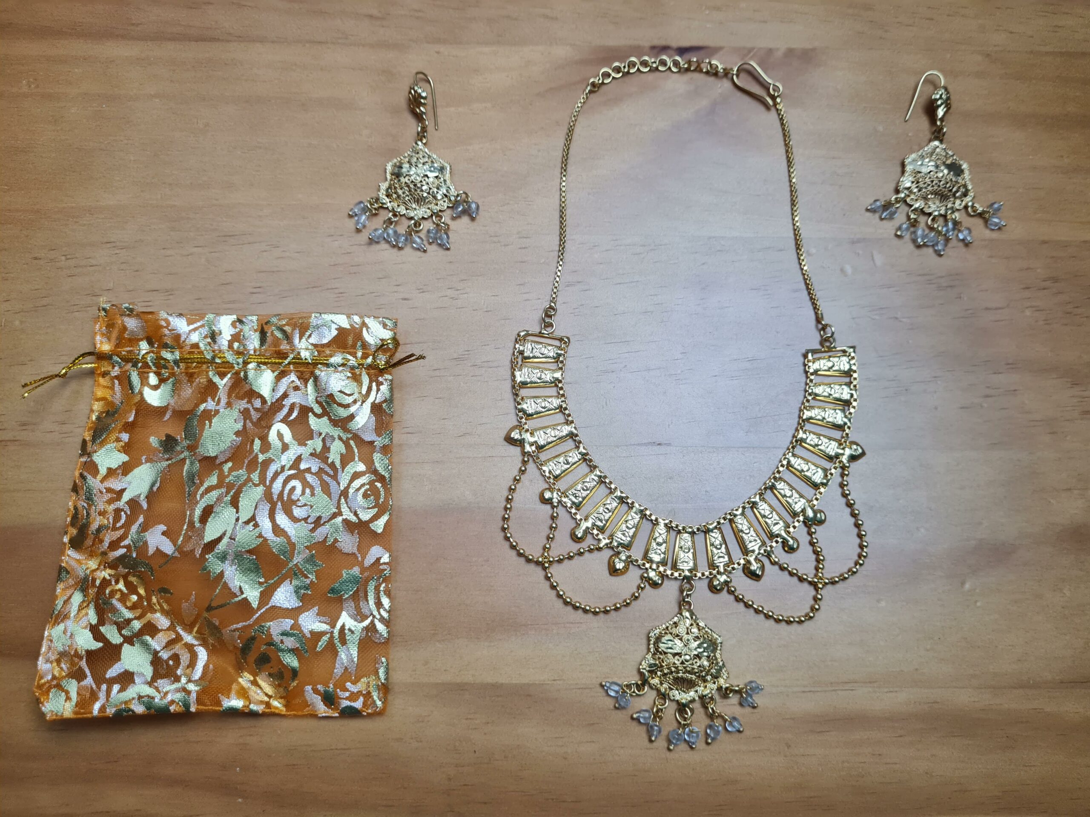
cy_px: 408
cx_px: 545
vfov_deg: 53.1
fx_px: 819
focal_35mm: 26
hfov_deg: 67.3
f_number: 1.8
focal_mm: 5.4
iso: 200
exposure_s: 1/120
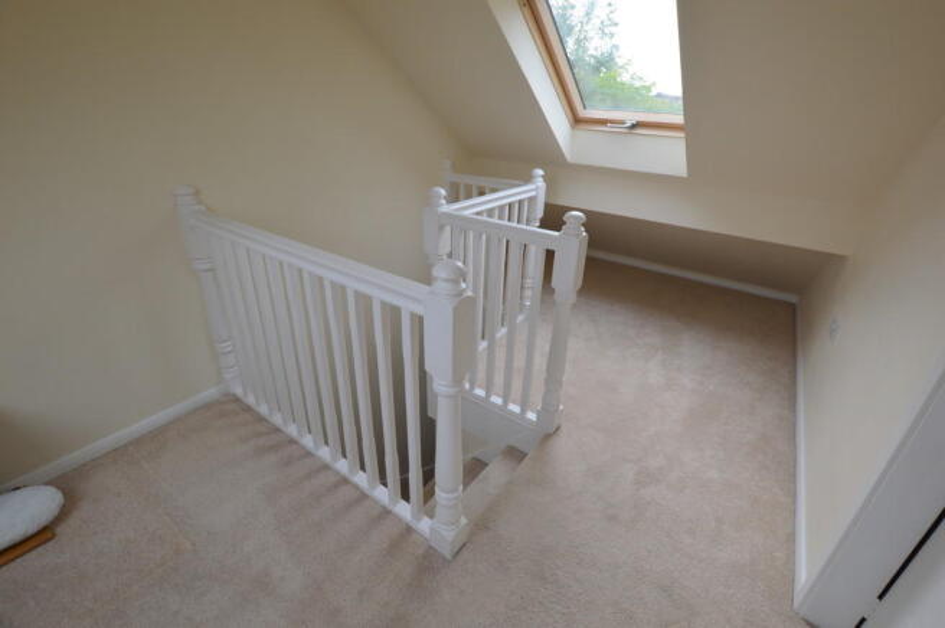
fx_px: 393
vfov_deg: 77.2
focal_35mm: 15
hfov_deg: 100.4
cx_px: 472
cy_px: 314
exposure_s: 1/125
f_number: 5.6
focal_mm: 10
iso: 160
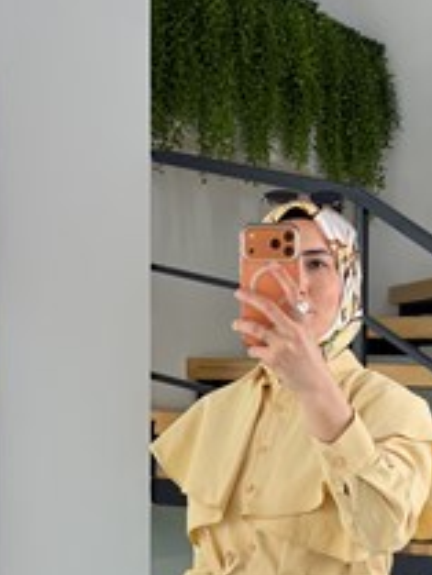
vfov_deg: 20.4
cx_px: 264
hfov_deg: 15.6
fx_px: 1579
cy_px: 475
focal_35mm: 95
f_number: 1.78
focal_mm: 6.76
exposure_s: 1/193
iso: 100
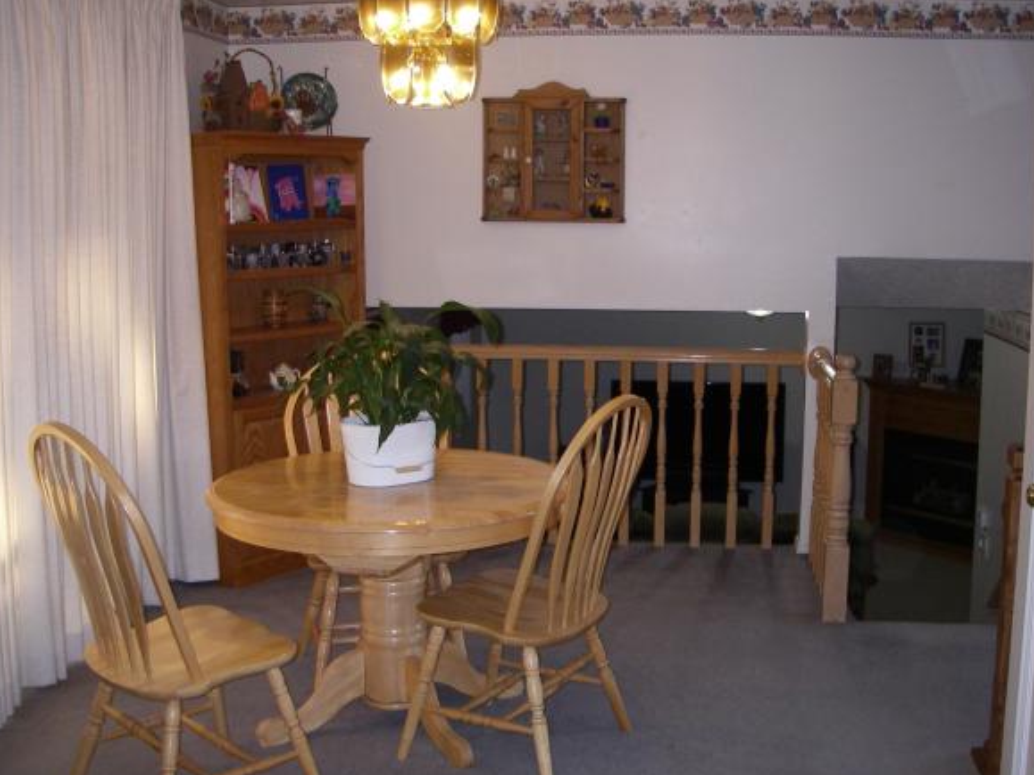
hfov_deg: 44.8
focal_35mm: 42
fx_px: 1254
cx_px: 555
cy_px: 368
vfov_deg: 34.3
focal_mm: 6.3
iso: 160
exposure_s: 1/40
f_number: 3.3
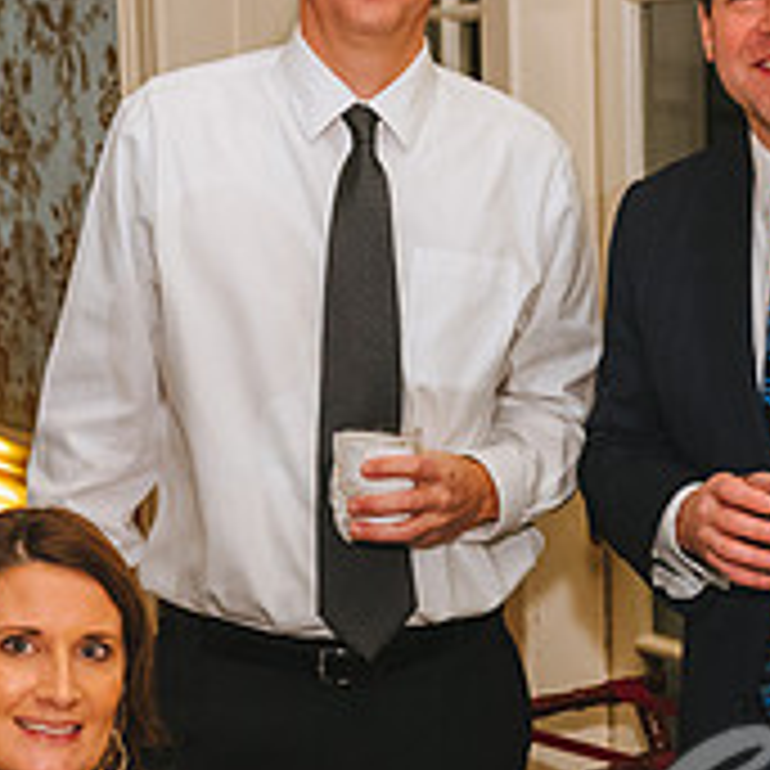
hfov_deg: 17.2
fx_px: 2542
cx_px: 522
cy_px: 471
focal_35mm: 101
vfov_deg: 17.2
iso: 3200
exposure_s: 1/160
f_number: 4
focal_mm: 35
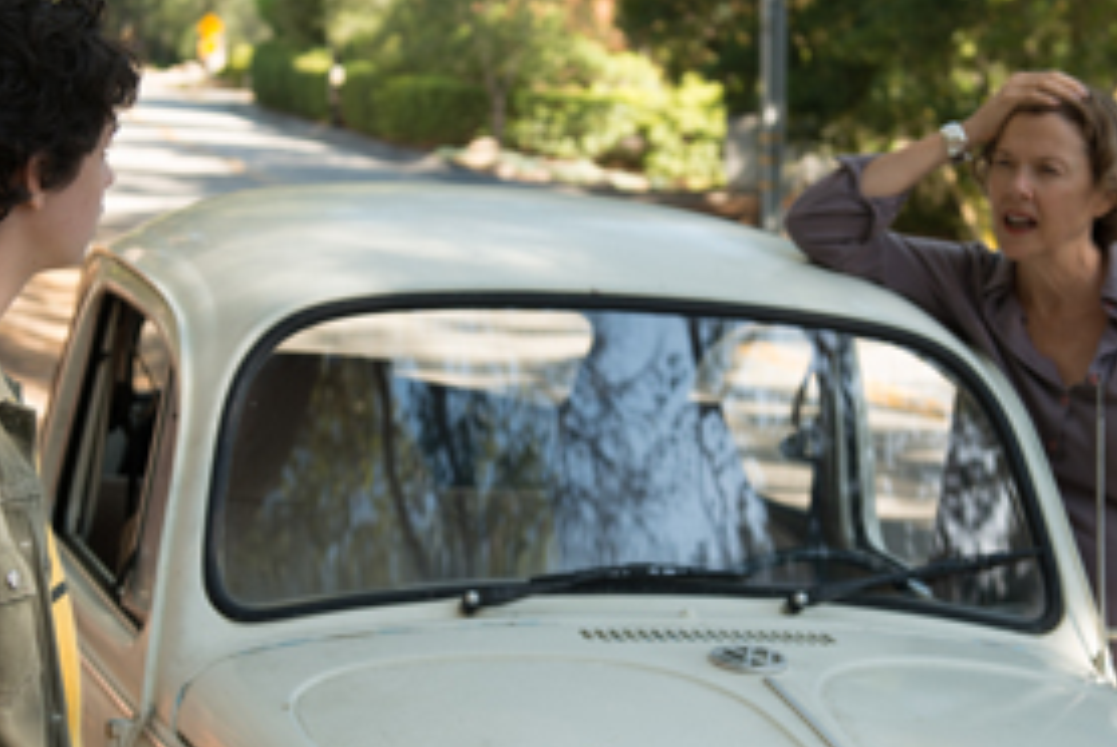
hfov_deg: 25.0
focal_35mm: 81
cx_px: 558
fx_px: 2516
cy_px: 442
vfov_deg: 16.9
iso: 250
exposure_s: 1/250
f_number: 4
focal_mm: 45
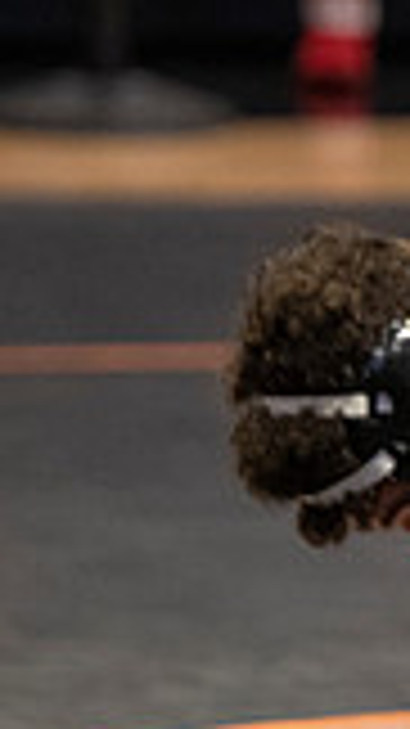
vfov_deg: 3.1
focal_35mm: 704
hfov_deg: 1.7
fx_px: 13621
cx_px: 1174
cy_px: 990
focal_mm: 130
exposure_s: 1/1000
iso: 3200
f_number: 2.8
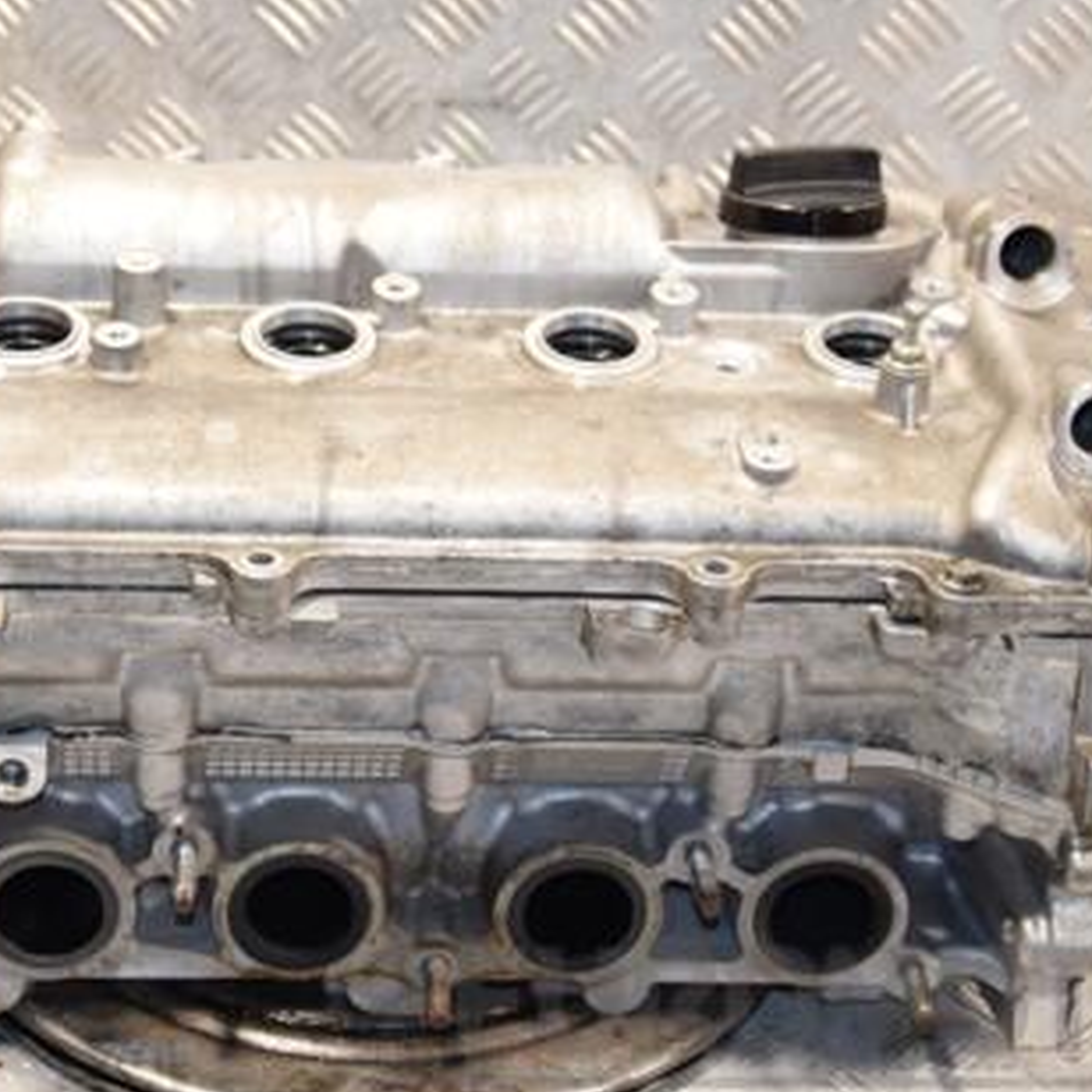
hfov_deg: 19.9
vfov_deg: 20.0
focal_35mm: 87
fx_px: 3099
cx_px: 390
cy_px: 528
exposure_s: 1/100
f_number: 5
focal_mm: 35
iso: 800
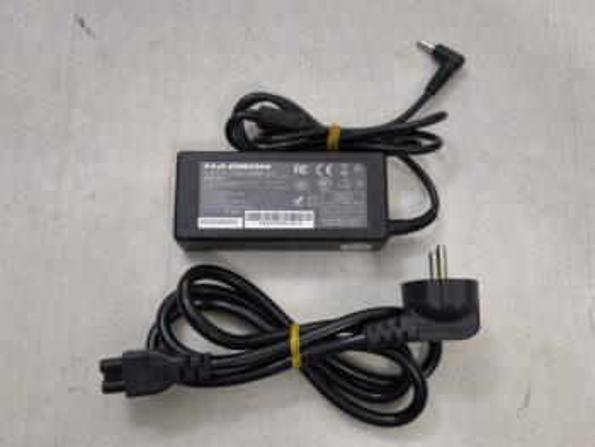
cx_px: 298
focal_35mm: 35
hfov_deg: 52.6
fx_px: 602
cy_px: 224
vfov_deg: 40.7
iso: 500
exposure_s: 1/50
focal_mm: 6.57
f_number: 1.6
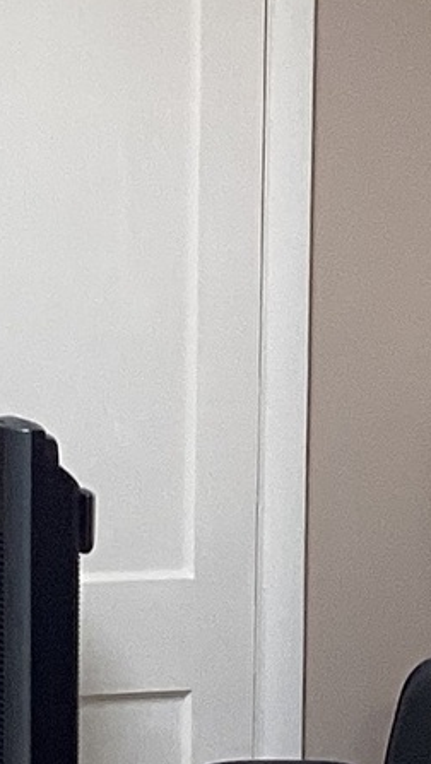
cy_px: 586
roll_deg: -0.3
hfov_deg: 7.0
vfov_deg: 12.3
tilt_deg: -7.9
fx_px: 3529
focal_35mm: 174
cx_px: 186
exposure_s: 1/60
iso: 125
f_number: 2.4
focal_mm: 3.3
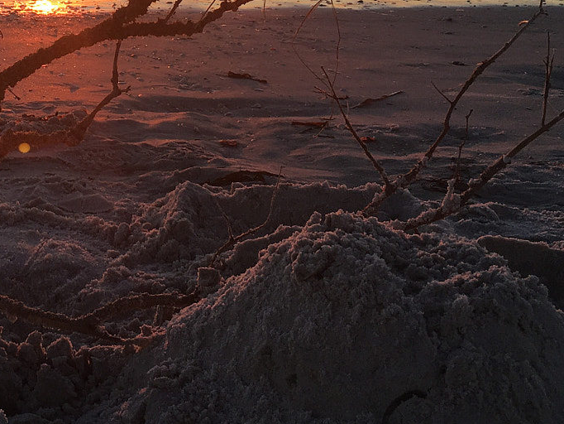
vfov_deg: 20.9
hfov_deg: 27.3
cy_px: -5
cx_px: 35
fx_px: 1108
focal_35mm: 68
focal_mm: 4.15
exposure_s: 1/519
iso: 25
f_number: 2.2
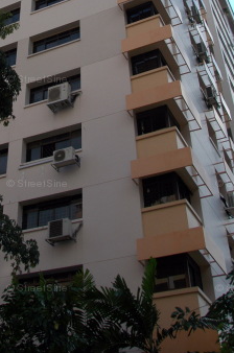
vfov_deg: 33.4
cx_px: 40
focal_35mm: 56
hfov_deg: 23.7
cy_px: 22
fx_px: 548
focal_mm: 18
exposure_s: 1/3200
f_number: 3.5
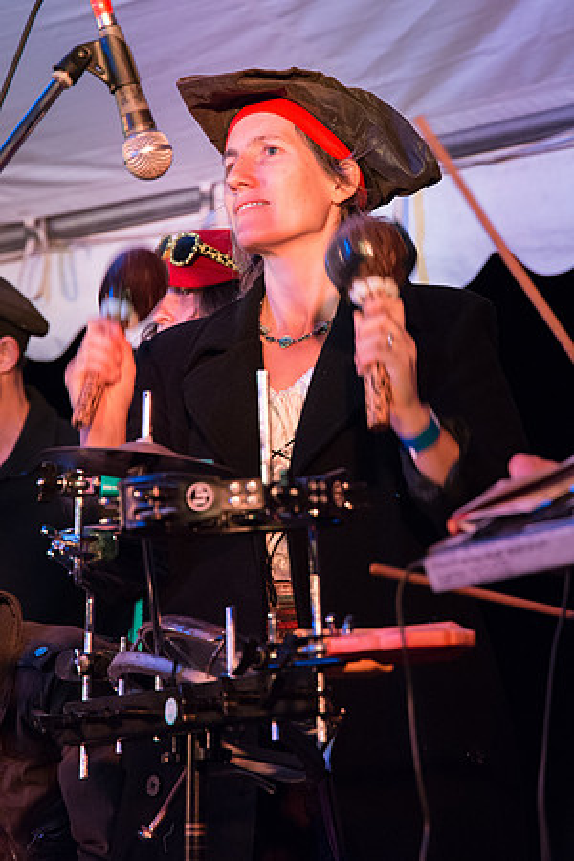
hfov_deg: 13.0
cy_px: 430
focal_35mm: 105
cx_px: 287
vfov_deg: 19.5
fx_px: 2511
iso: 5000
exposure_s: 1/125
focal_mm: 105
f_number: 5.6
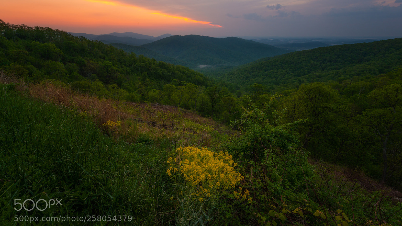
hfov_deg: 99.4
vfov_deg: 66.9
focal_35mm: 16
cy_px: 102
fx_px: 171
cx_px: 203
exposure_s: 1/4
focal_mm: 15
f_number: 16
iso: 400
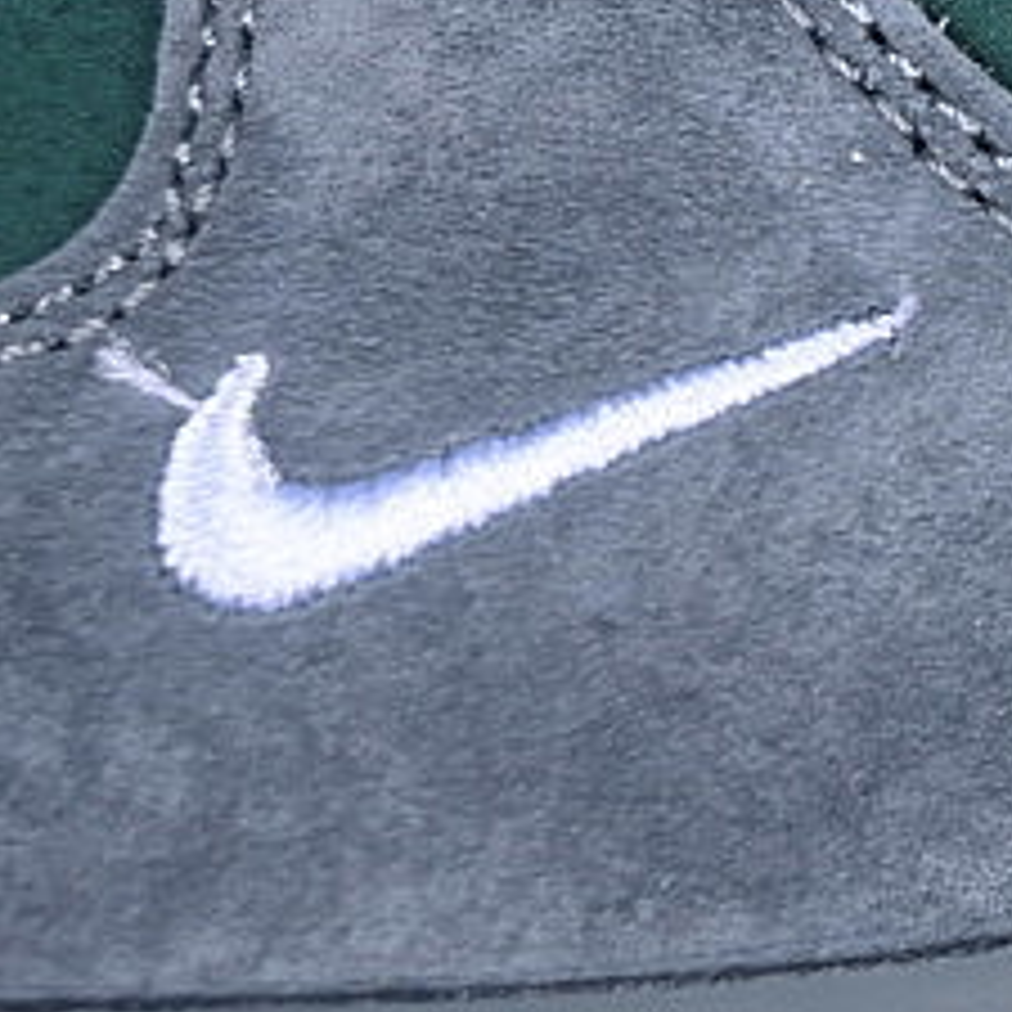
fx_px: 10121
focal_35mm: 306
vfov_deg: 5.7
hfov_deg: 5.5
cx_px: 2352
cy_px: 148
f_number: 6.3
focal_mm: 50
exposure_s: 1/60
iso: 160
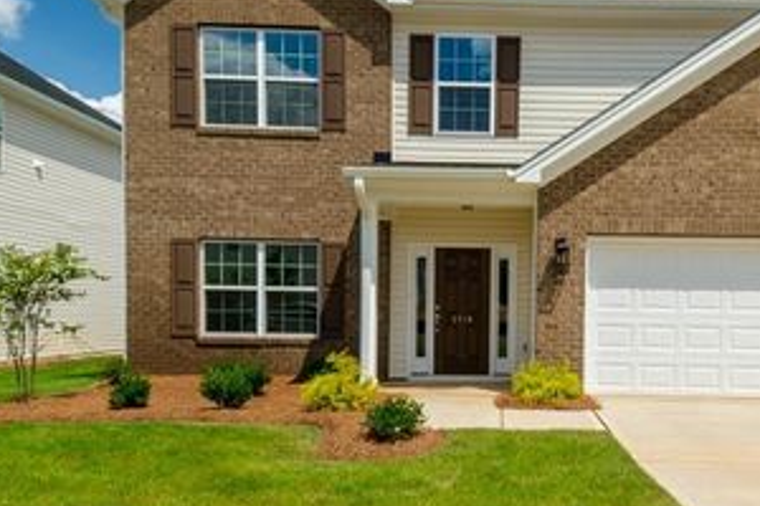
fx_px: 422
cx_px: 562
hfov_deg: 78.2
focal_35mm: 20
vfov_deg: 59.7
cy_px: 148
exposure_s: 1/1500
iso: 400
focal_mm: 8
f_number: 8
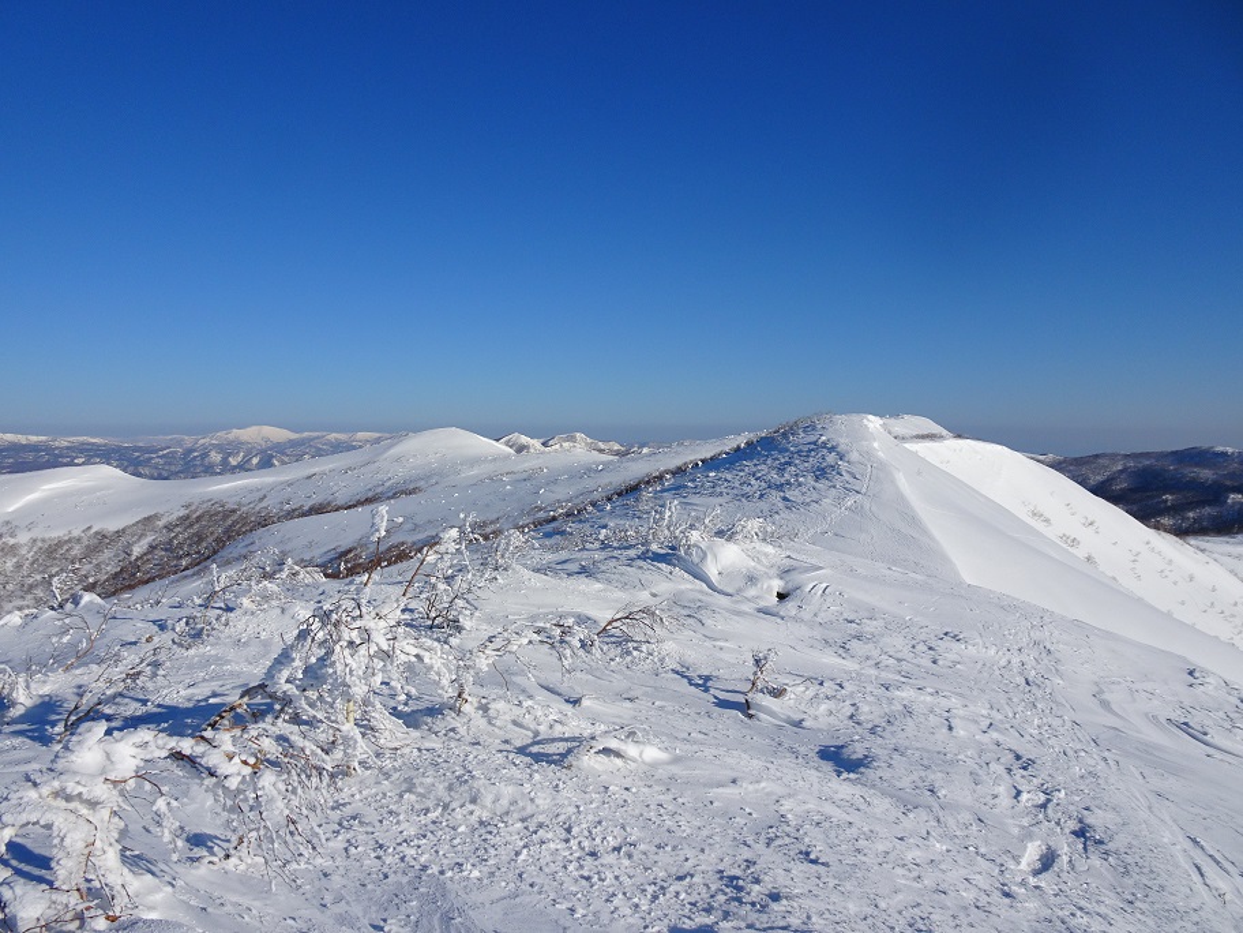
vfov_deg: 54.9
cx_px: 622
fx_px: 898
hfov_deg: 69.4
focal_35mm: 25
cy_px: 466
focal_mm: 4.25
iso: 80
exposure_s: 1/2000
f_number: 3.5
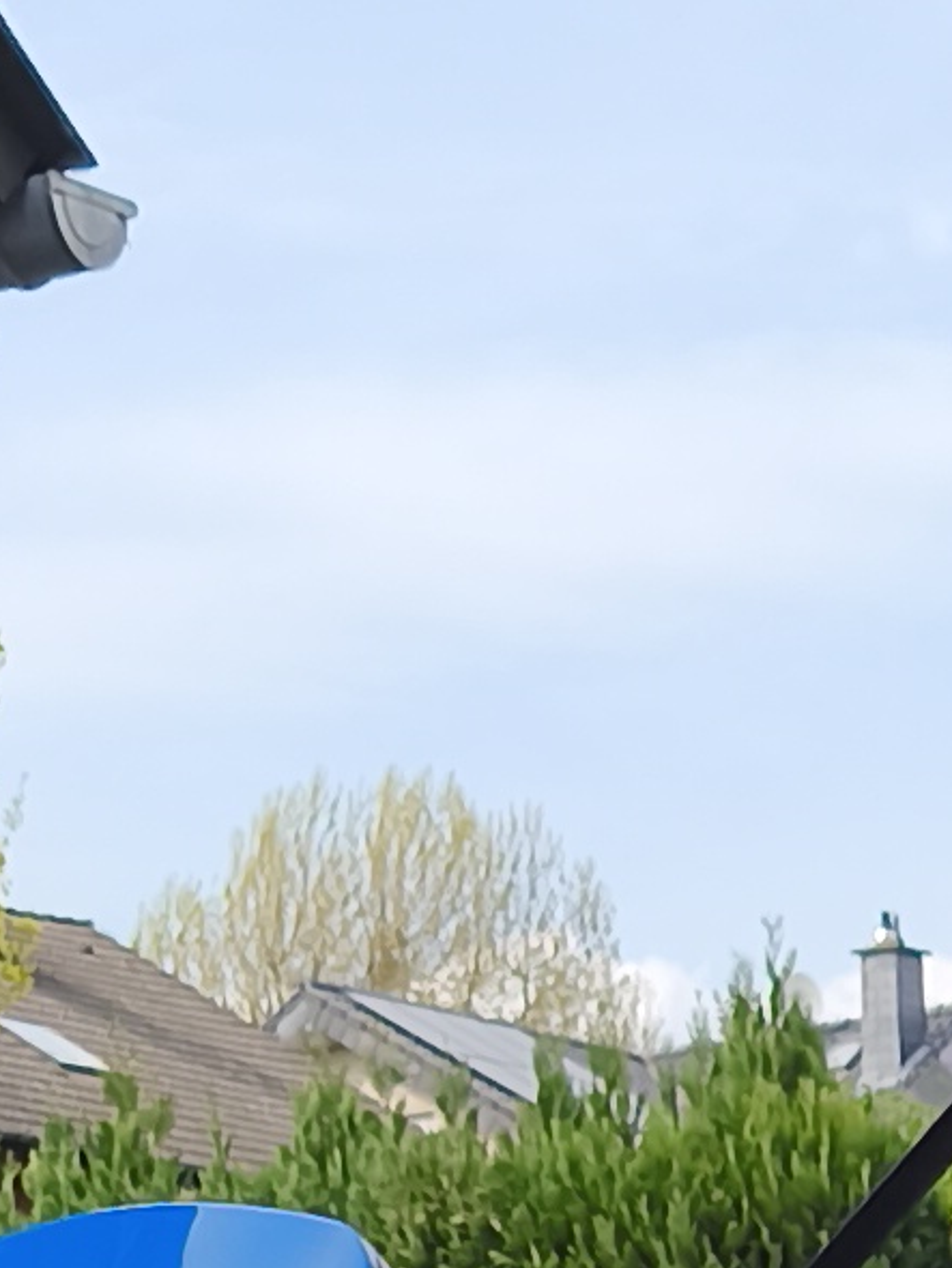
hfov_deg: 9.3
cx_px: 591
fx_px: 5826
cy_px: 3505
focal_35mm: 159
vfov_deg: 10.0
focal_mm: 6.18
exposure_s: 1/577
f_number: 1.65
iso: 50
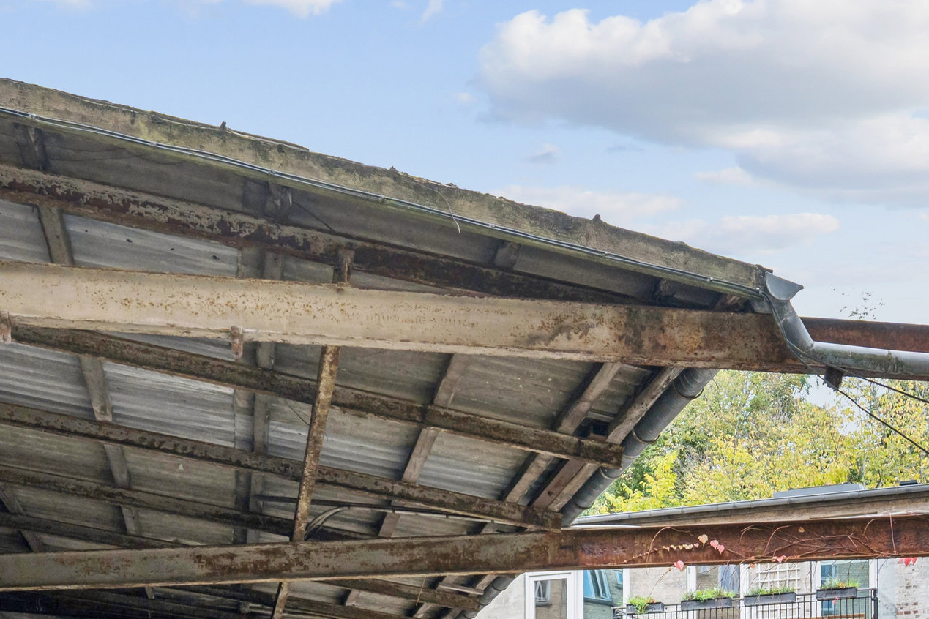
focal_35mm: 52
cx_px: 558
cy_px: 672
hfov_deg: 38.0
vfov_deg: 24.4
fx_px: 1342
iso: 800
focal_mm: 22
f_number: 6.3
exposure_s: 1/125
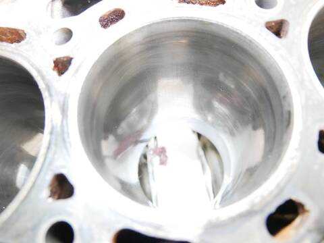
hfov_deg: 71.6
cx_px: 162
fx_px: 225
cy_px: 122
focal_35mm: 24
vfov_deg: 56.8
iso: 3200
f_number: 3.5
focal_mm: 12
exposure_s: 1/40
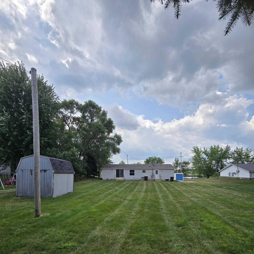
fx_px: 133
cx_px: 126
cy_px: 170
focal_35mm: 16
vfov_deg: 84.3
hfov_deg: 87.4
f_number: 2.2
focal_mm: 2.2
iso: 50
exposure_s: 1/2365
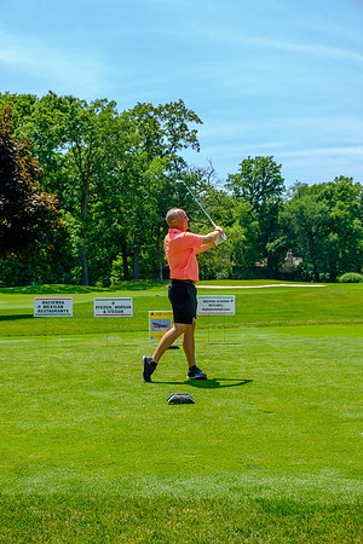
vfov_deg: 40.3
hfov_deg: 27.5
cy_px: 272
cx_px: 182
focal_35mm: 49
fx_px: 741
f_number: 5.6
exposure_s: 1/250
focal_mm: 32.9
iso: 200
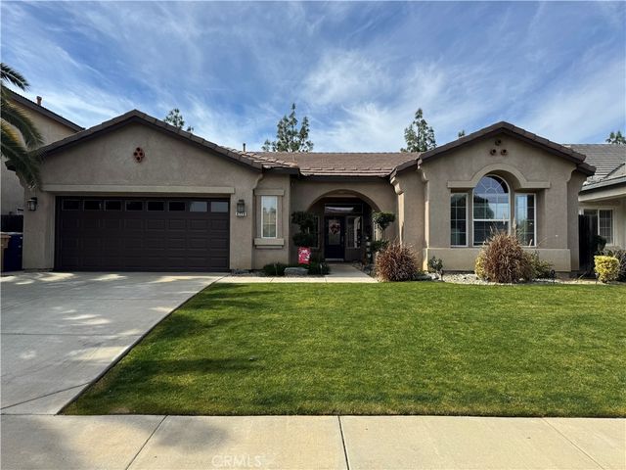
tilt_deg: +0.6
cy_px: 235
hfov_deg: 71.6
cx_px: 313
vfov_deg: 56.8
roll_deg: -0.3
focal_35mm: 24
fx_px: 434
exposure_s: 1/4608
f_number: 1.78
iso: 80
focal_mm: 6.76
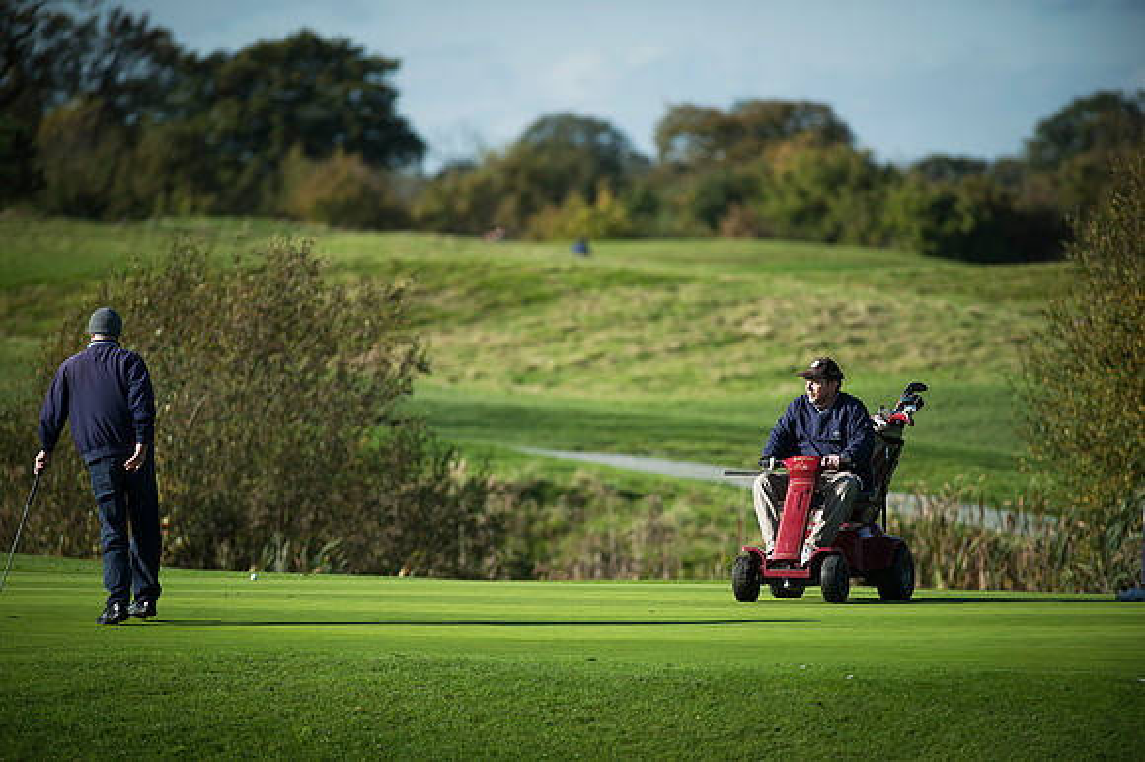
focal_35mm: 300
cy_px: 381
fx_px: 9536
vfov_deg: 4.6
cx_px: 572
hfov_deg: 6.9
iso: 400
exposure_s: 1/3200
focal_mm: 300
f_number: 4
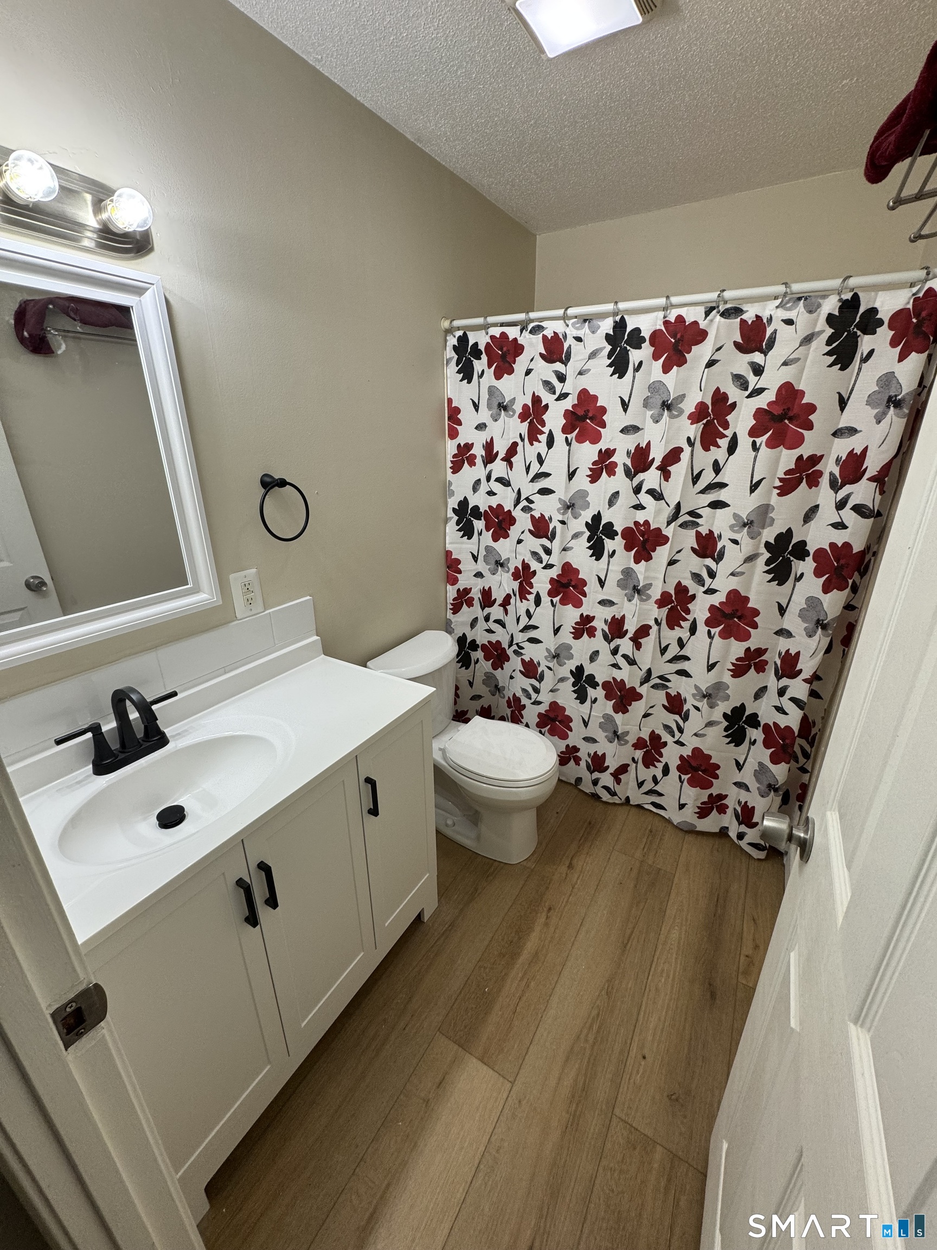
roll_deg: +1.0
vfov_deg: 102.1
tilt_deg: -20.5
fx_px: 505
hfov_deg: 85.7
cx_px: 468
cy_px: 625
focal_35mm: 14
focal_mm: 2.22
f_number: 2.2
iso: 125
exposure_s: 1/120
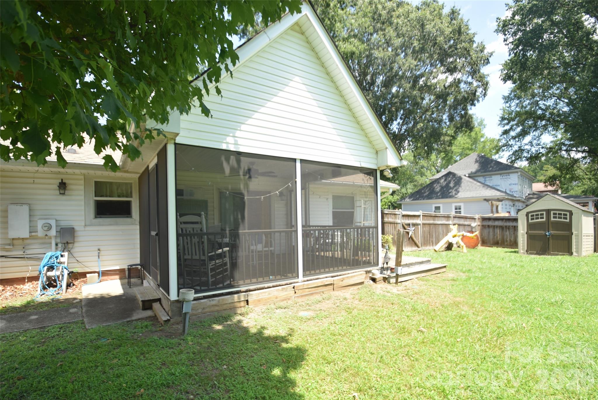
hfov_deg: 92.4
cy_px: 200
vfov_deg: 69.7
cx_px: 299
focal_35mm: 17
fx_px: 287
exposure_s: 1/160
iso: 100
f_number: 6.3
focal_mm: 11.5
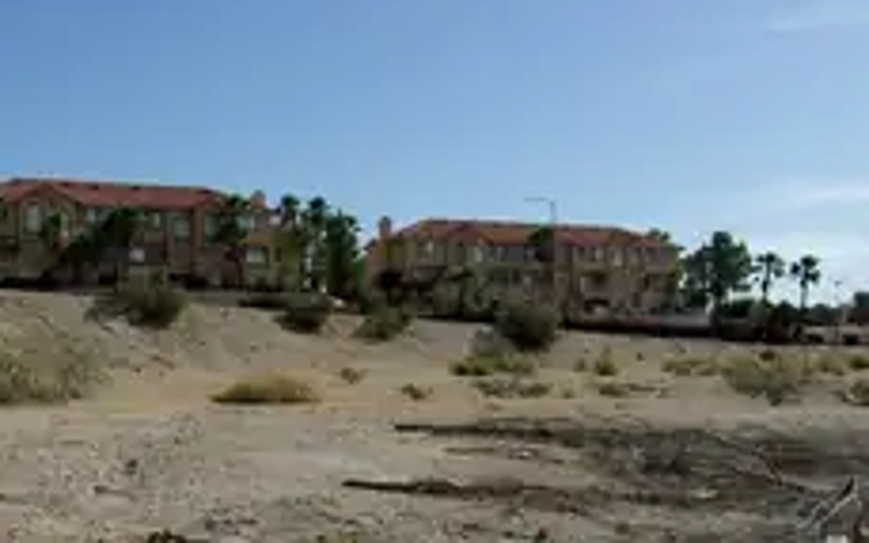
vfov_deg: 25.4
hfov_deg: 39.9
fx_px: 1184
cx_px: 296
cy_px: 421
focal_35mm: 50
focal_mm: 4.9
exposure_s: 1/180
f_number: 10.4
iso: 80
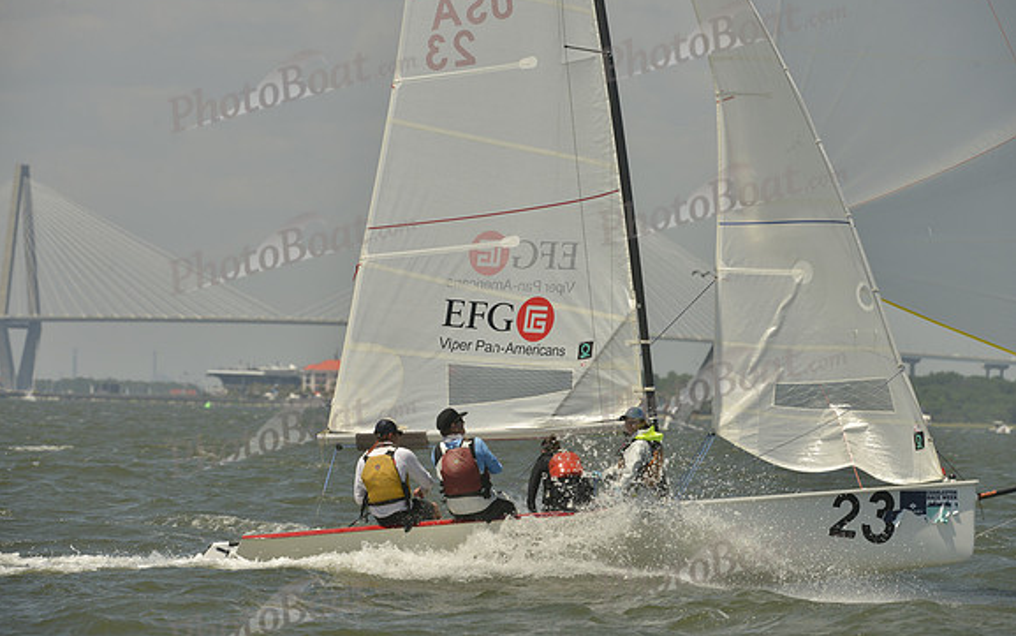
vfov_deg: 4.6
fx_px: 7949
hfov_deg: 7.3
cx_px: 509
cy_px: 316
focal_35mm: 287
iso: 280
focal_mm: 280
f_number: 10
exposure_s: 1/1250
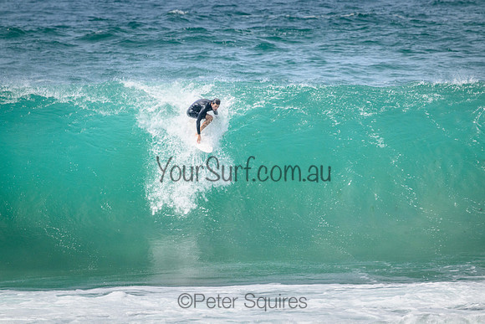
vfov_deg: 1.7
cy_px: 162
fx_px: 11149
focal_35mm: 827
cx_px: 251
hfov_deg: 2.5
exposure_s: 1/2000
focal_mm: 800
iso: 1100
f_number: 11
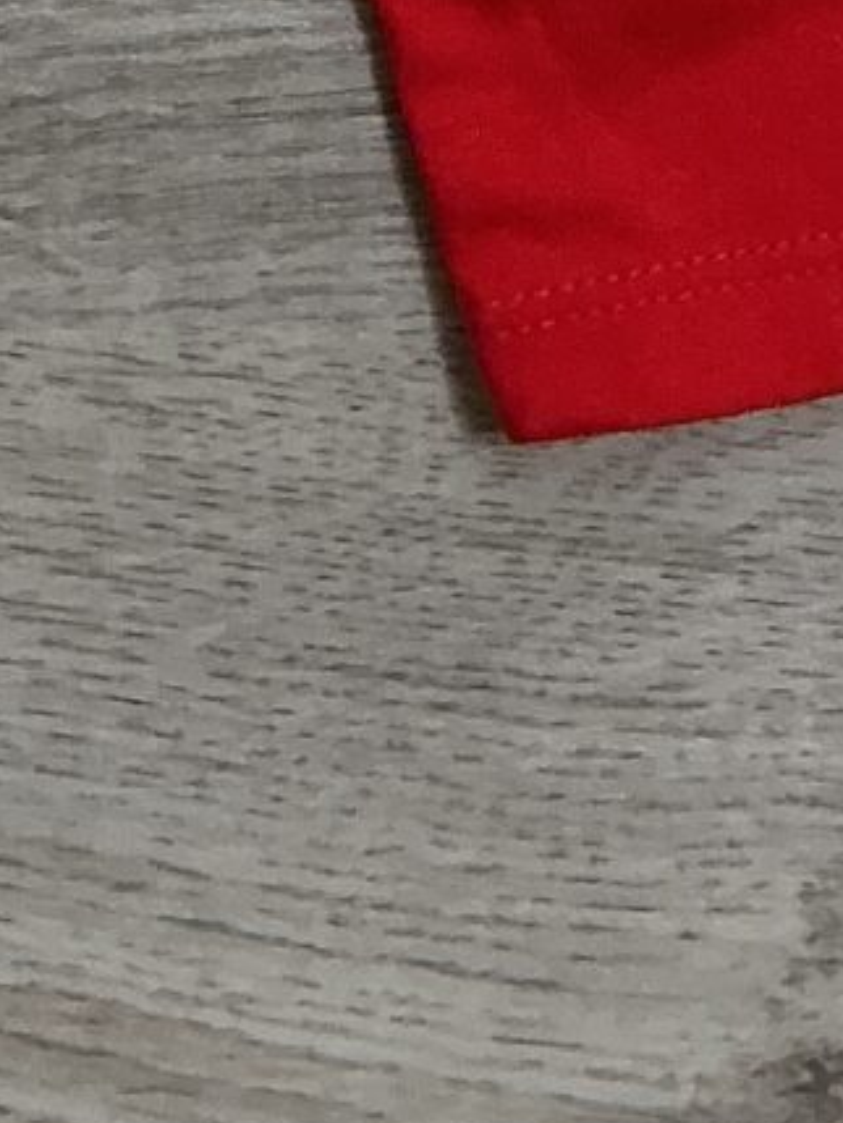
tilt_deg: -83.8
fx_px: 5615
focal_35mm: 173
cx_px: 31
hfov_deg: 8.5
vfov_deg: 9.3
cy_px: -2147
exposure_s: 1/50
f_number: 1.8
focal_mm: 3
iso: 50
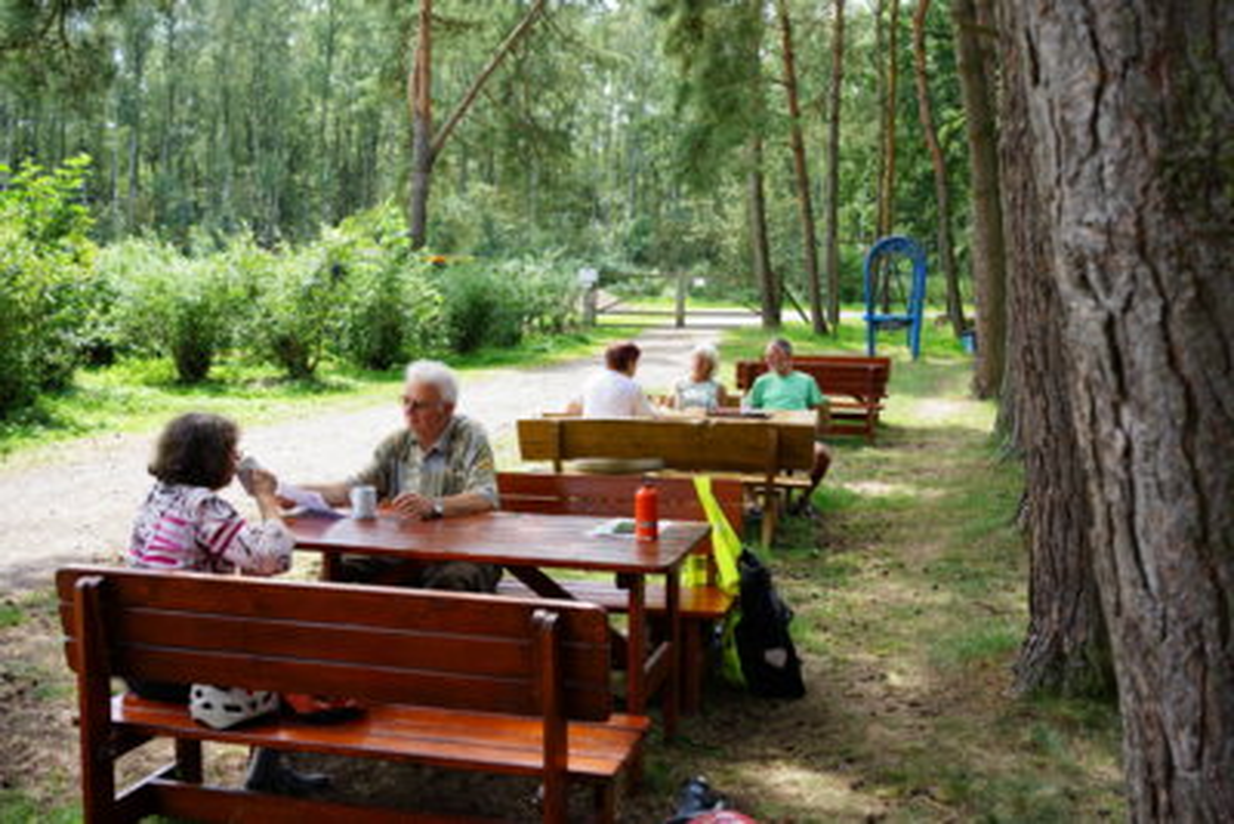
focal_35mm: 35
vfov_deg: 37.9
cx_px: 617
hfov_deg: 54.4
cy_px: 412
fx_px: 1200
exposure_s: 1/100
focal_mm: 35
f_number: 5
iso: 100
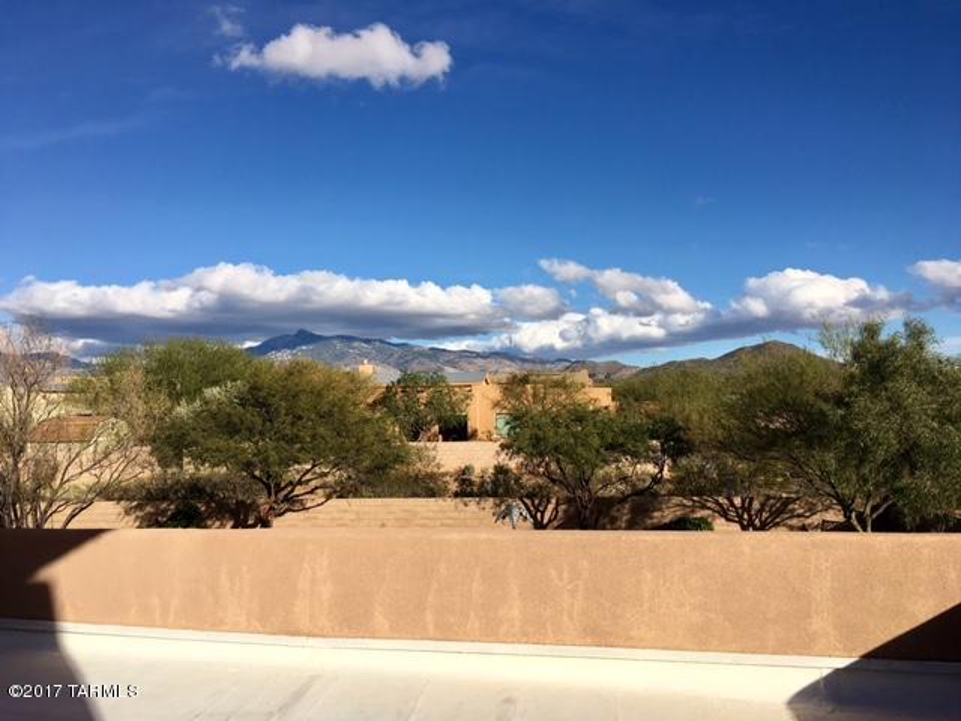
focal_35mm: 29
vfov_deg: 48.2
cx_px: 480
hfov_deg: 61.7
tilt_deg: +2.0
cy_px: 360
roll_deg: +1.9
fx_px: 805
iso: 25
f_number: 2.2
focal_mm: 4.15
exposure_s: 1/2747
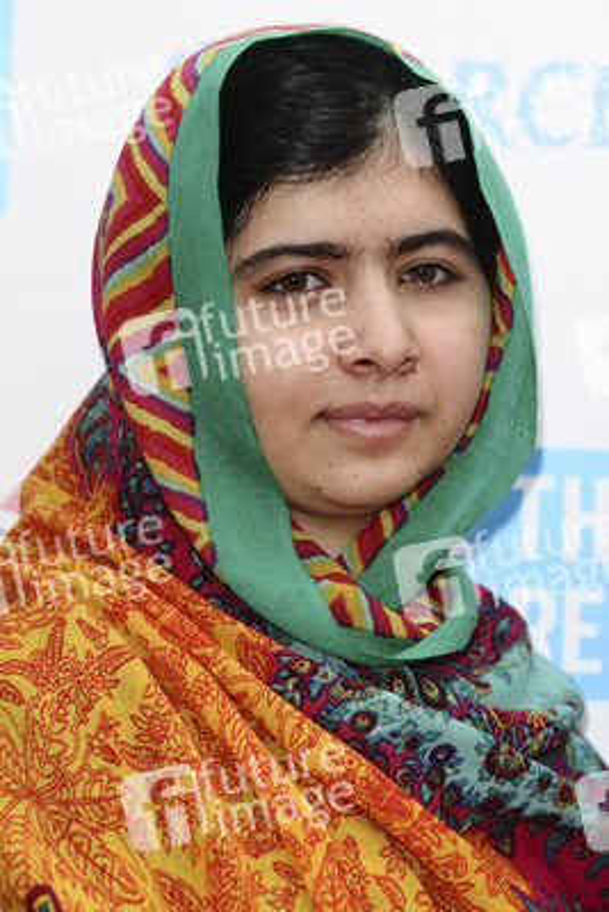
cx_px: 304
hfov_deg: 6.3
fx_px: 5514
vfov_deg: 9.5
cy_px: 456
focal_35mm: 218
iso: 320
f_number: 4
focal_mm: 145
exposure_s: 1/250
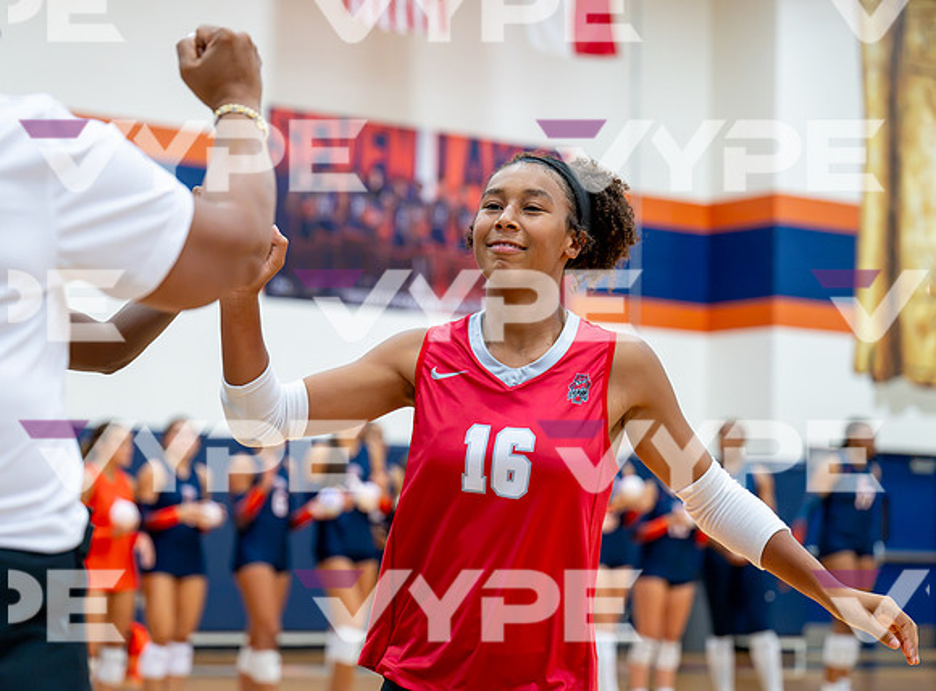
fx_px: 2320
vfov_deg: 16.9
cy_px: 339
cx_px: 408
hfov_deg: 22.8
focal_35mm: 86
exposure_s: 1/800
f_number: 2.8
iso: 4000
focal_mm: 71
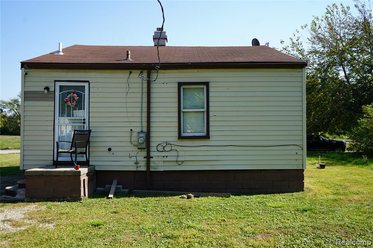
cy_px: 124
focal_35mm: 32
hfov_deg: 58.7
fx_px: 331
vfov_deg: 41.1
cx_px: 186
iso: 100
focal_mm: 32
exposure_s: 1/320
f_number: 5
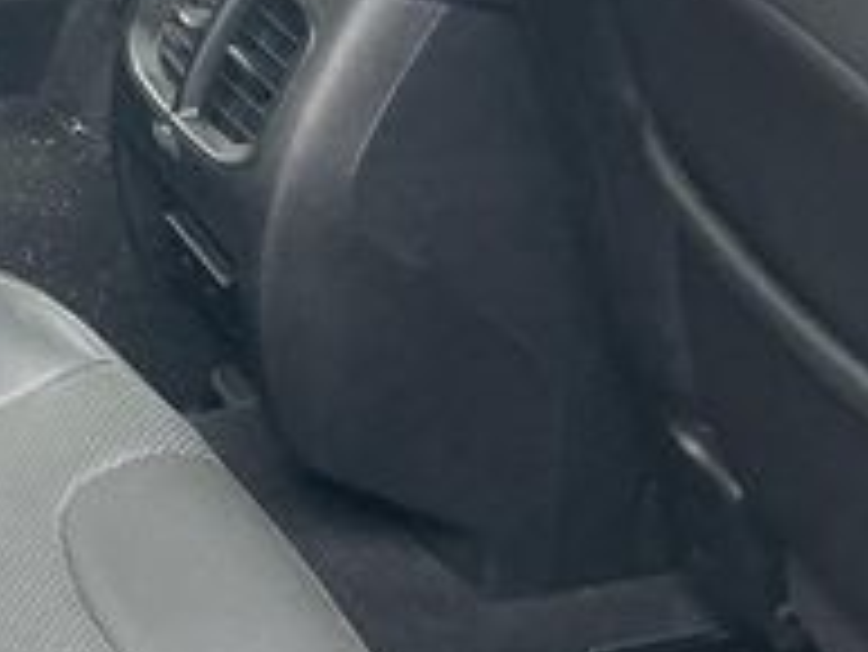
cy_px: -54
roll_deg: +1.9
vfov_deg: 12.6
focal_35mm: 116
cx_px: -531
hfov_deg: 15.3
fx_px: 2911
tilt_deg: -25.2
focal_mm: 3
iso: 64
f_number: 1.8
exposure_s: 1/113
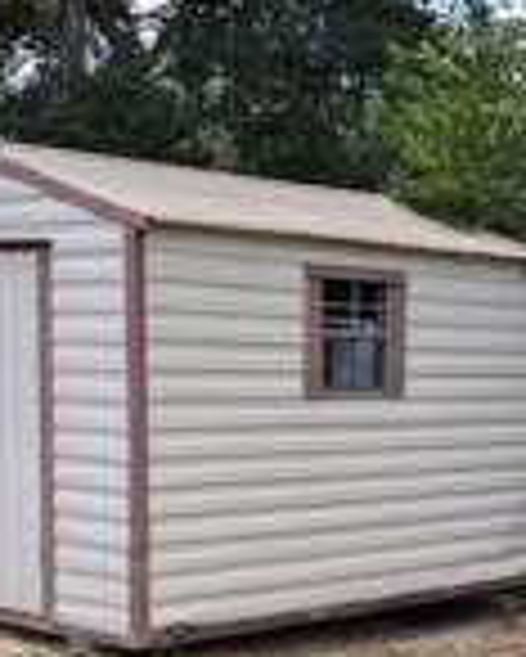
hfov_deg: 19.8
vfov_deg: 24.1
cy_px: 587
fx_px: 1497
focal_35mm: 77
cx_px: 382
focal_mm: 6.9
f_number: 1.68
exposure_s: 1/414
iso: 22
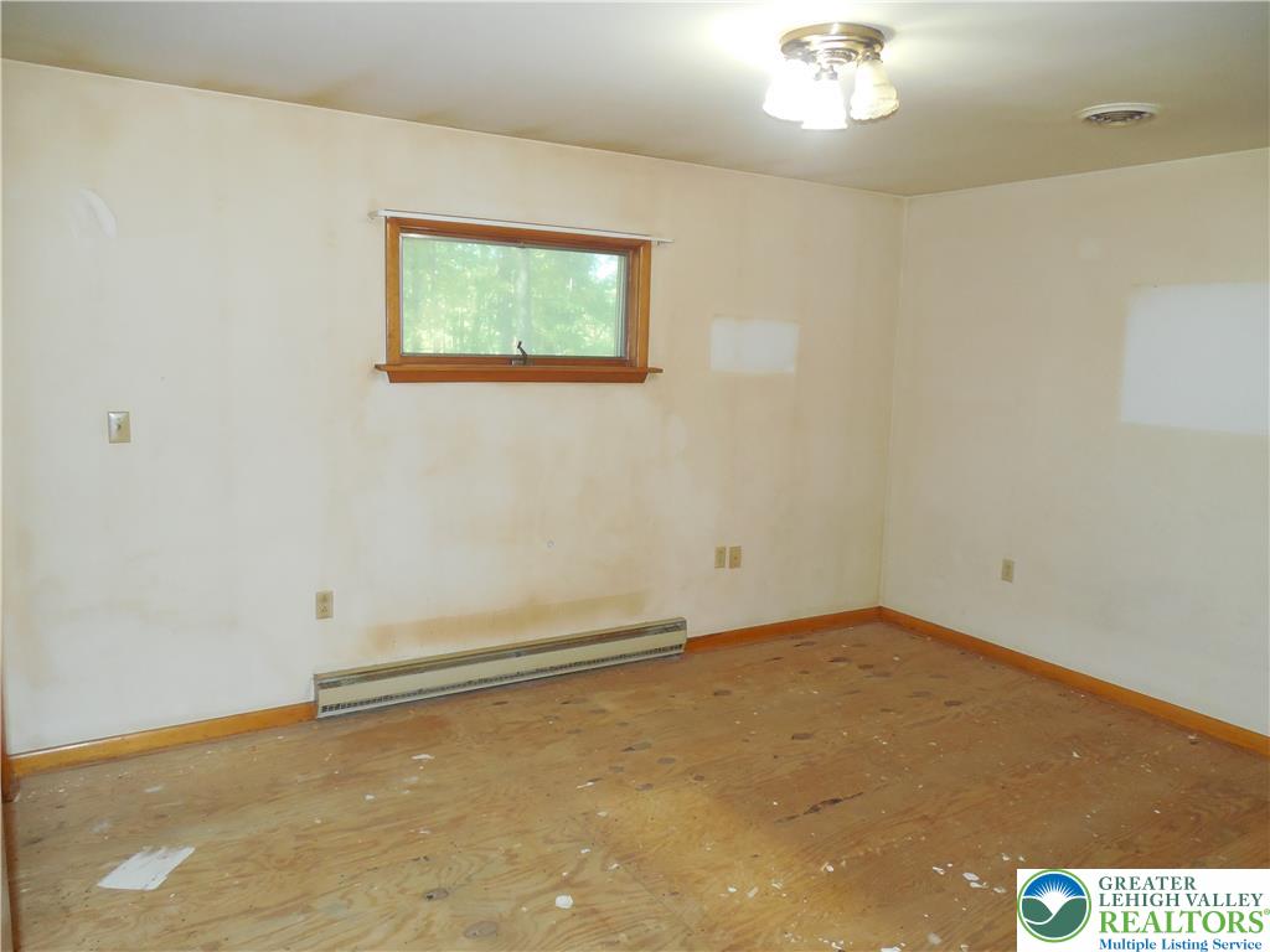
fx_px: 917
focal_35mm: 25
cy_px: 476
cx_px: 635
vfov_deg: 54.9
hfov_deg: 69.4
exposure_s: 1/25
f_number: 3.3
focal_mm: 4.5
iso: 400
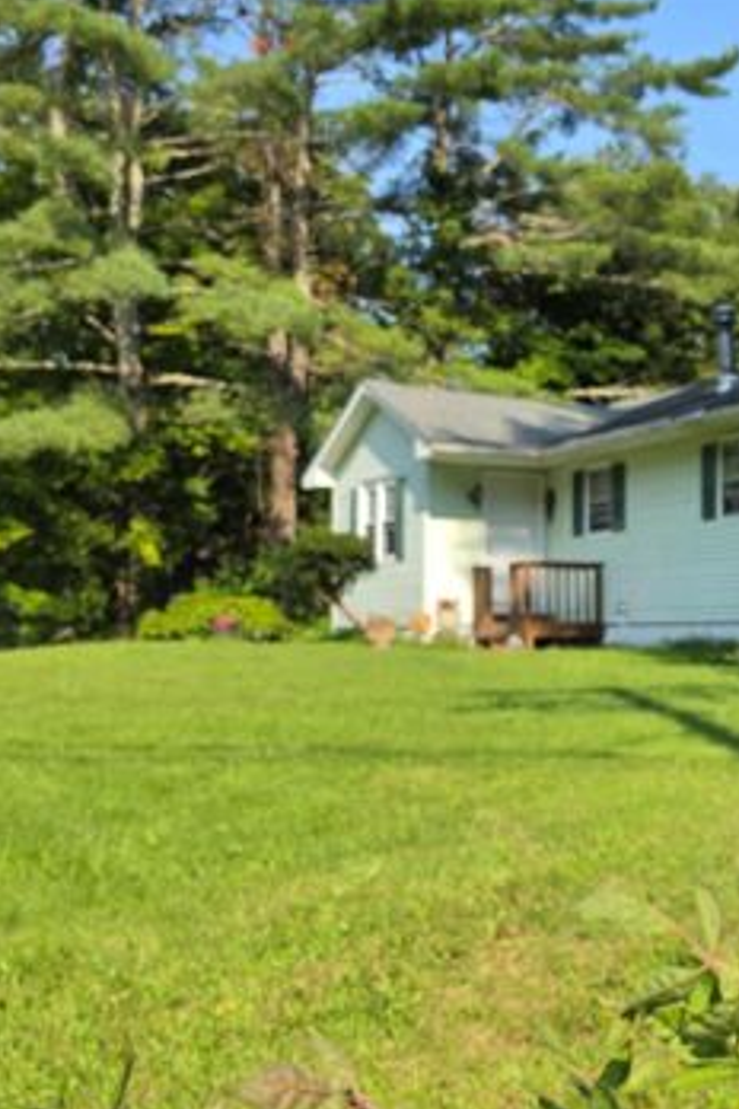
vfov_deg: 44.5
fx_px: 1355
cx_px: 752
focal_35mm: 44
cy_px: 529
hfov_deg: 28.5
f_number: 1.4
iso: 64
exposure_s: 1/5000
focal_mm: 6.5
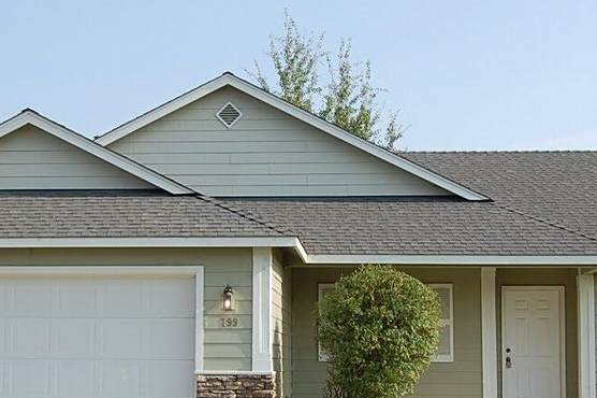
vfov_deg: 17.9
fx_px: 1260
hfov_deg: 26.7
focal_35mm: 76
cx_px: 275
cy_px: 234
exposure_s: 1/320
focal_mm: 22
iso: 200
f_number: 9
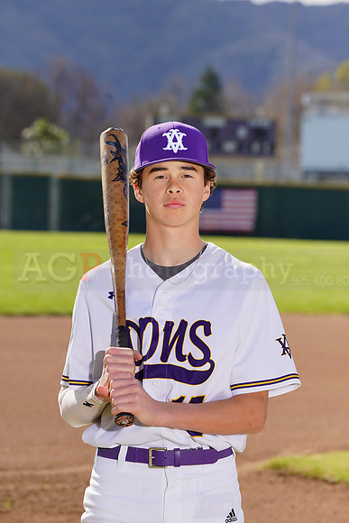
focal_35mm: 209
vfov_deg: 9.8
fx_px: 3037
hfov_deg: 6.6
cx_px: 174
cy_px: 262
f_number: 9
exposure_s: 1/250
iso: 100
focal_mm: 209
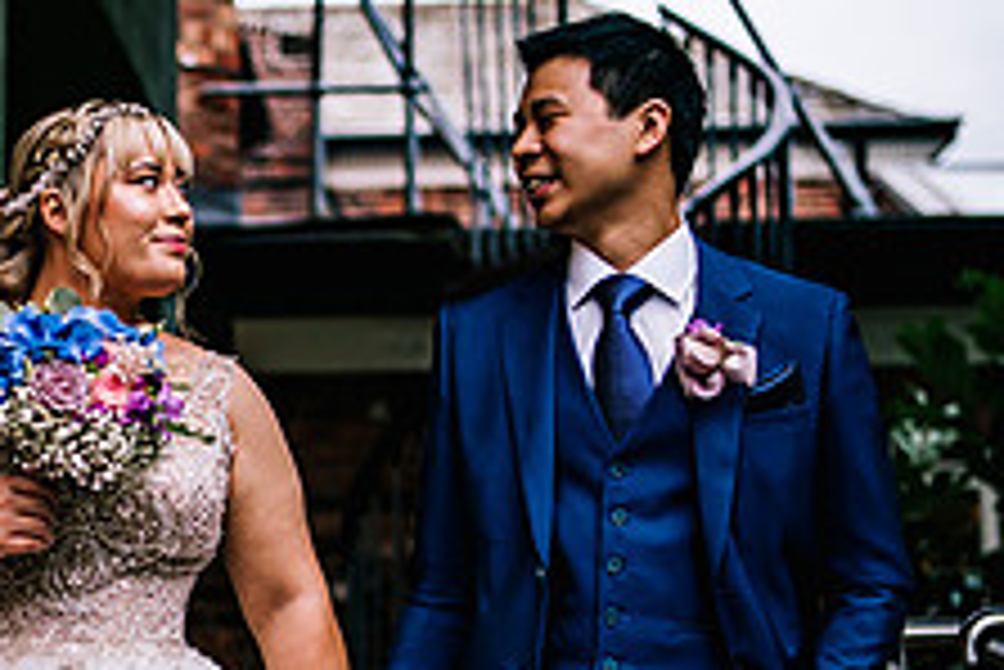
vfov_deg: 15.0
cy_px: 366
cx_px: 41
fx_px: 2539
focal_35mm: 91
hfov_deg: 21.7
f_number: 1.4
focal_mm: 35
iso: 160
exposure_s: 1/250
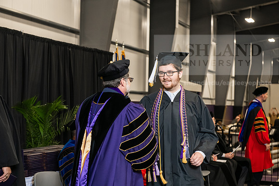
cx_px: 140
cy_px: 93
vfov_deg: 19.5
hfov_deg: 28.8
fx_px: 543
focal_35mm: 70
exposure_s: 1/200
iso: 2500
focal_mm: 70
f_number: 5
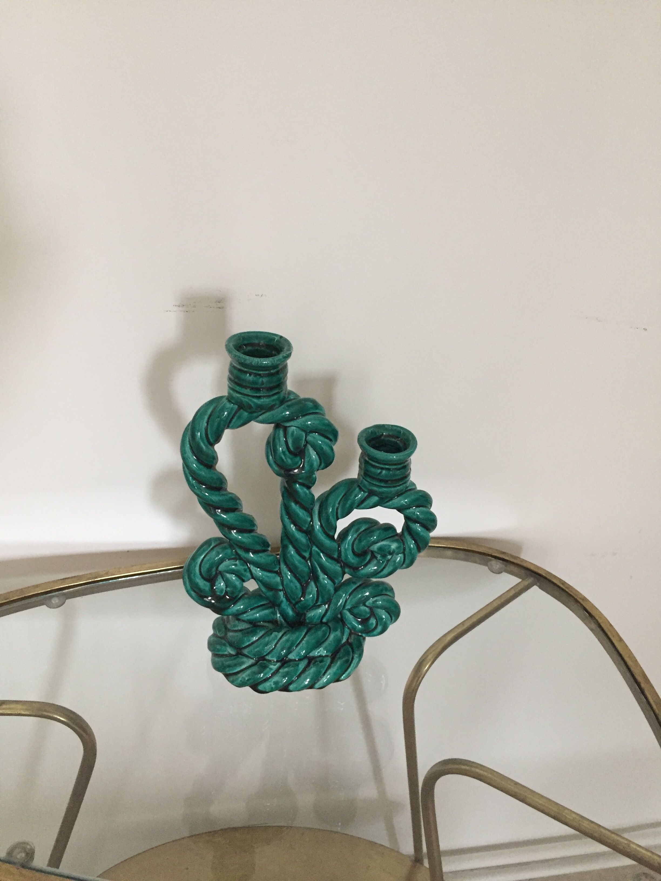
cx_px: 330
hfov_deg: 48.2
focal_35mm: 29
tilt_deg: -29.0
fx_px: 738
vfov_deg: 61.7
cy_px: 440
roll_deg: -3.4
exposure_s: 1/33
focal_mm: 4.15
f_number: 2.2
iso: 250
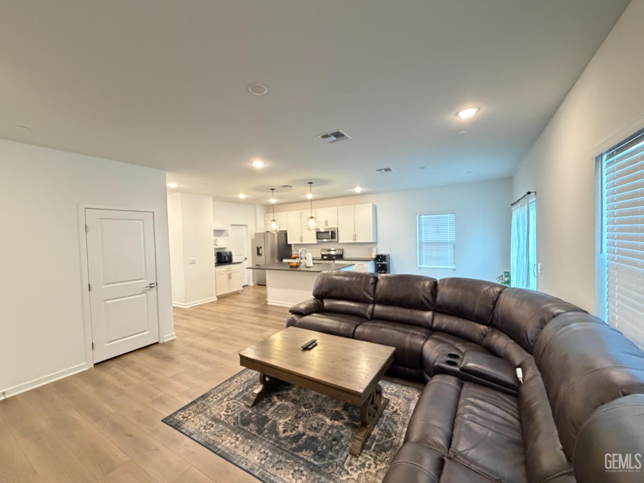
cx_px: 322
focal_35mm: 14
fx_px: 260
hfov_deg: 102.1
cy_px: 242
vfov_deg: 85.7
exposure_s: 1/60
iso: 800
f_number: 2.2
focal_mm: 2.22
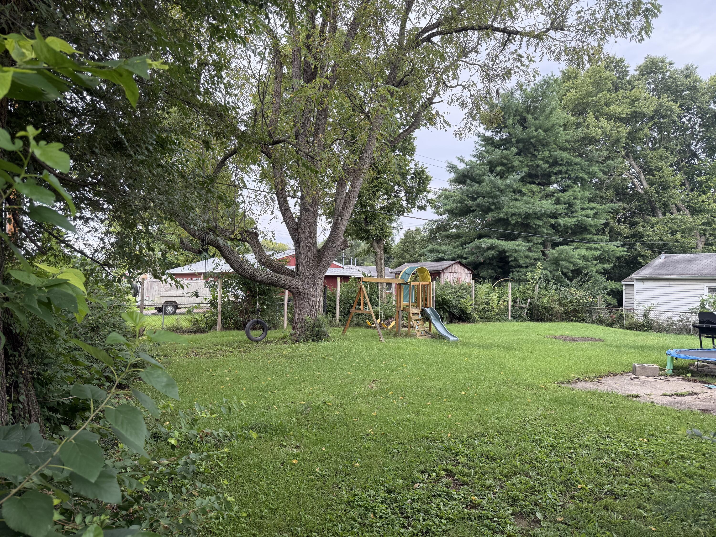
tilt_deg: +1.7
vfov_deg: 56.8
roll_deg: -1.3
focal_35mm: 24
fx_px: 496
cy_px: 268
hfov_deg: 71.6
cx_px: 358
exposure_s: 1/551
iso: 100
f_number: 1.78
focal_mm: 6.76
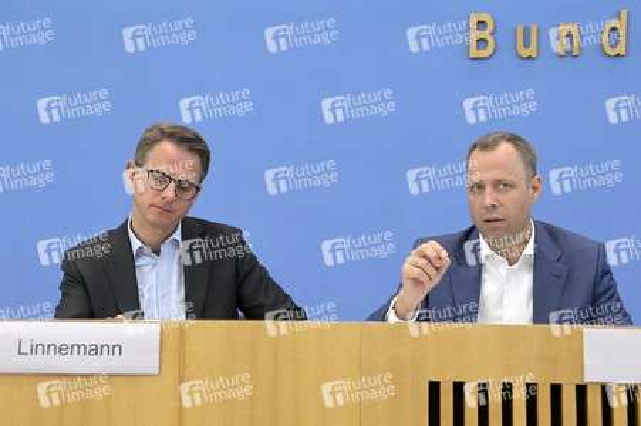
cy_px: 213
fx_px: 979
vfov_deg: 24.6
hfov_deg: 36.3
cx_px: 320
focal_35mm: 55
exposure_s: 1/500
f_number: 6.3
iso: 4000
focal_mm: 55
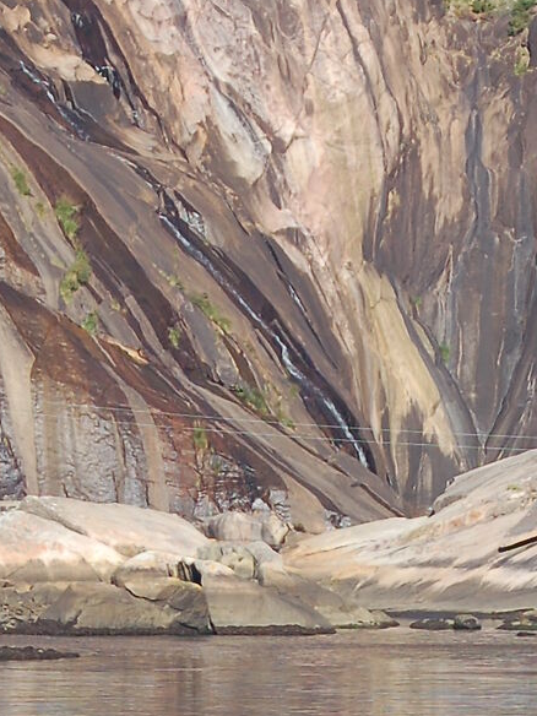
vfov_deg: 4.3
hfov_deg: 3.2
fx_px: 9556
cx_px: 525
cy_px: 997
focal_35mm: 462
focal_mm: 78
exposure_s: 1/500
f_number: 5.6
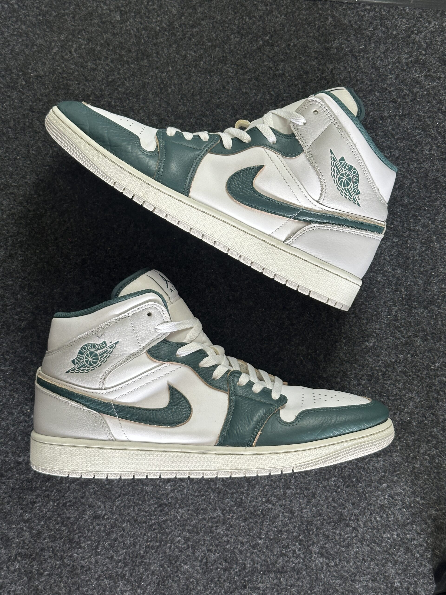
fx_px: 825
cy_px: 298
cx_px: 223
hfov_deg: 30.3
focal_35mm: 48
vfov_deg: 39.7
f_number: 1.78
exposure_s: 1/50
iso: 100
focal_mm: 6.86
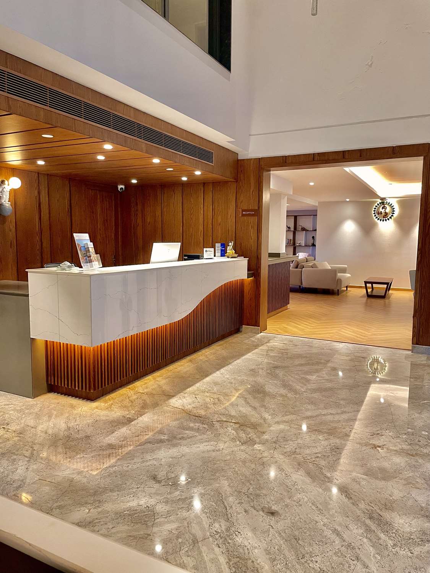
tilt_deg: -5.6
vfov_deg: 67.3
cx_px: 215
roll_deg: -0.1
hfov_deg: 53.1
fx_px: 431
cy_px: 286
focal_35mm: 26
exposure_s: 1/50
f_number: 1.6
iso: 200
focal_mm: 4.2
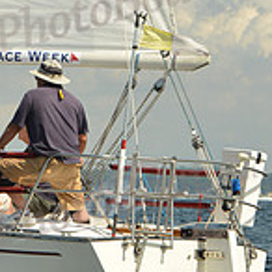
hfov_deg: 5.1
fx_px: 3058
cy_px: 128
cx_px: -101
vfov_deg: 5.1
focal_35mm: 344
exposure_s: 1/1250
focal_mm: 102
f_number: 8
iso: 320
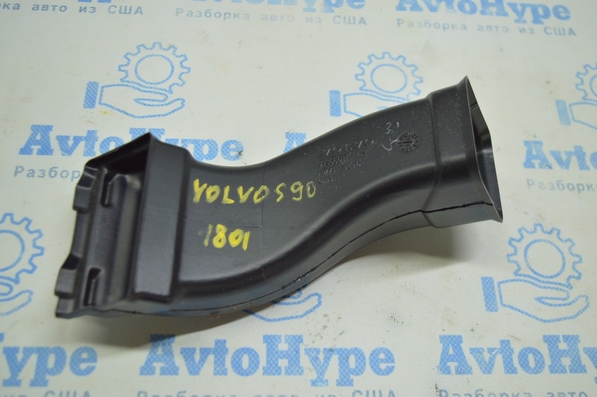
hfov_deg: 49.6
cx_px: 298
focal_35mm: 39
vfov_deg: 34.2
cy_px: 198
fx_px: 646
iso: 400
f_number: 4
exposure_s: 1/50
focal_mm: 26
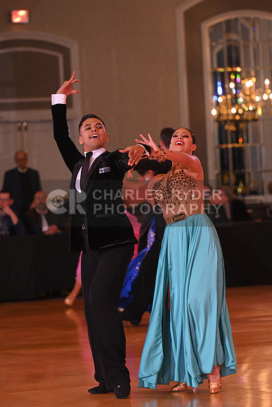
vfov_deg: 10.8
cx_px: 136
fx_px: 2152
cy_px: 204
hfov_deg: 7.2
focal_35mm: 190
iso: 2500
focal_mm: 190
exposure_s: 1/200
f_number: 5
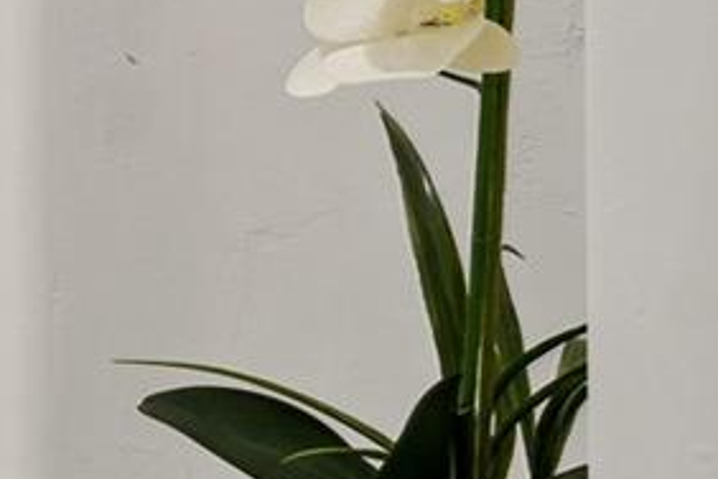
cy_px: -41
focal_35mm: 85
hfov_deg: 13.6
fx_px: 1695
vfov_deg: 15.7
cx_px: -1148
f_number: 8
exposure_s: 1/5
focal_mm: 10
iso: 200
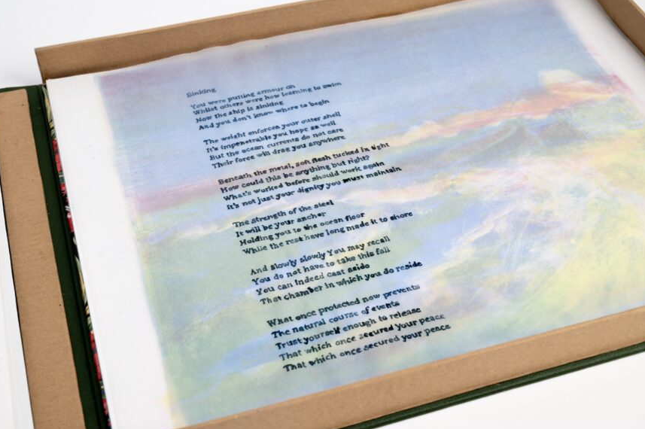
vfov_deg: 27.5
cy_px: 195
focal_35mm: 49
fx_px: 877
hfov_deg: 40.3
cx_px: 294
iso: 100
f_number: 10
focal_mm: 41
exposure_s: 1/50
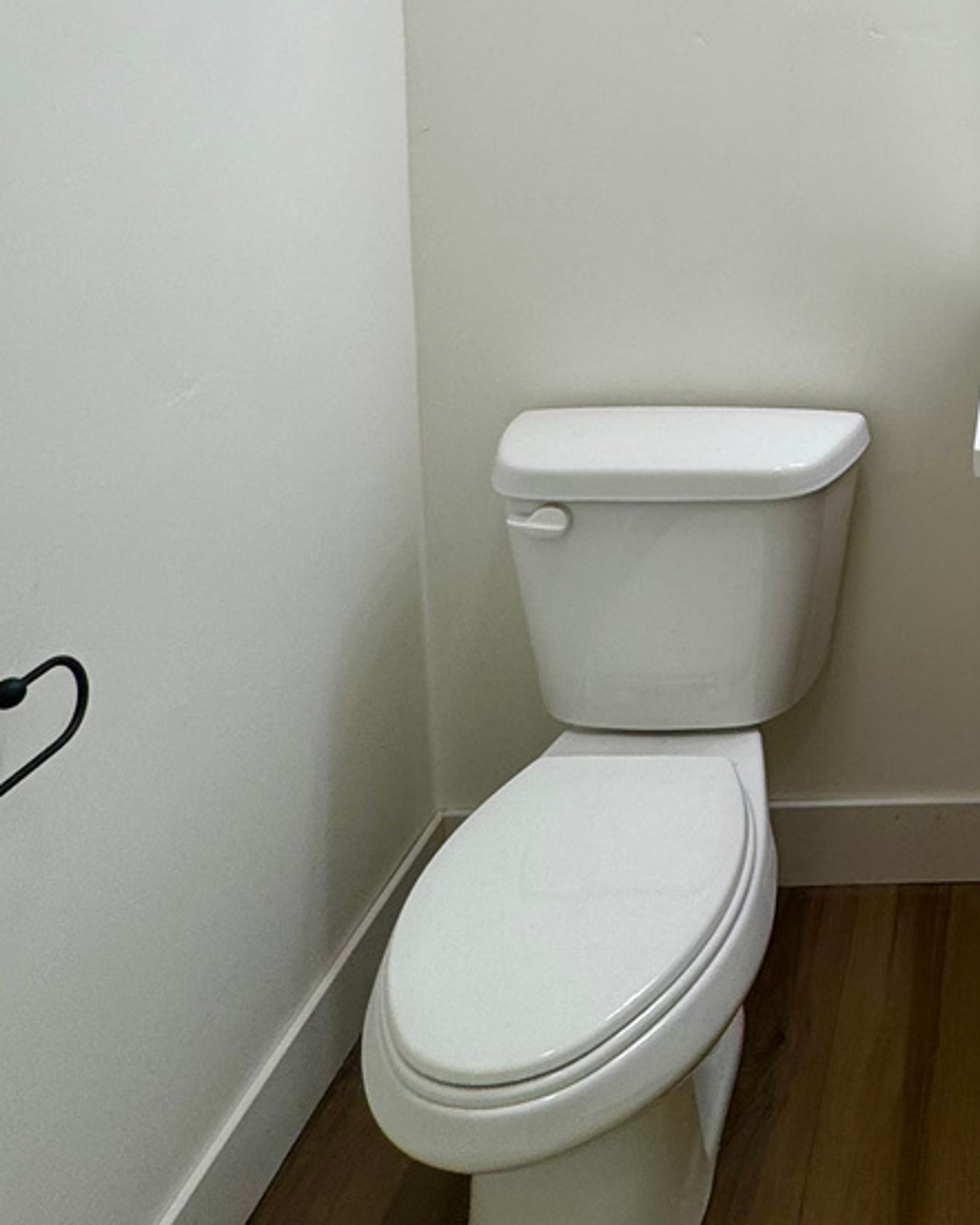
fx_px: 1377
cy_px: 53
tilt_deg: -7.0
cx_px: 1106
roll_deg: +1.2
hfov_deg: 33.5
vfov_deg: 42.6
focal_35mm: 38
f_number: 2.2
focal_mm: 2.22
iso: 64
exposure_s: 1/120
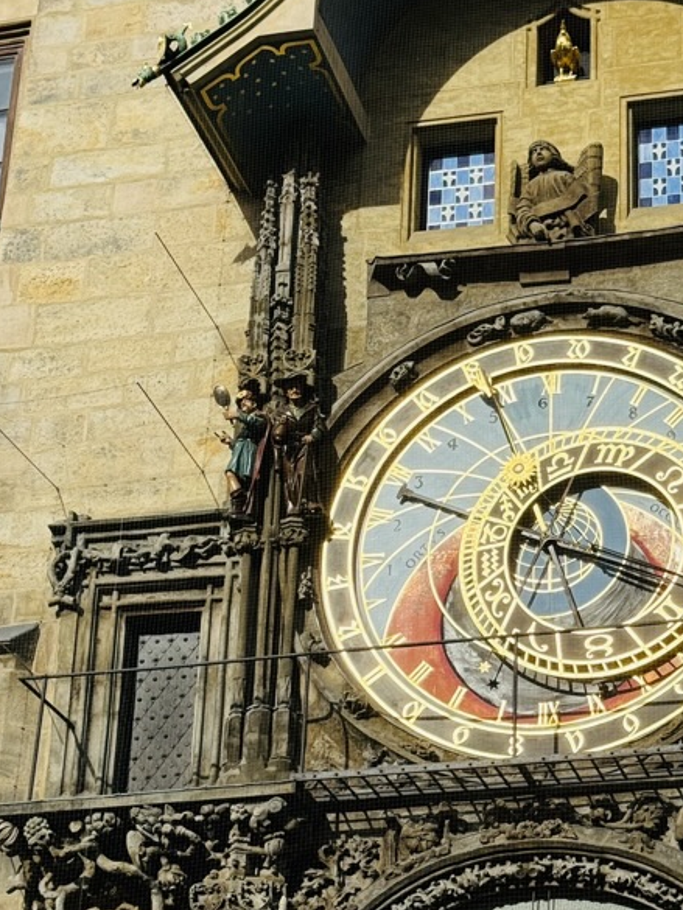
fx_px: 2209
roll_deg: -0.7
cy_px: 627
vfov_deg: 23.1
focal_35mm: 84
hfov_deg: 17.4
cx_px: 579
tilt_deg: +24.0
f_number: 1.78
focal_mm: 6.86
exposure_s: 1/10526
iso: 80
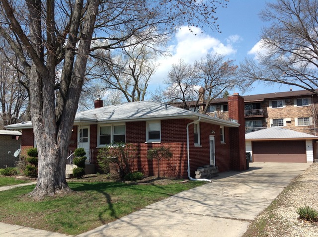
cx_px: 159
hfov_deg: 52.7
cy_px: 118
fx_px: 321
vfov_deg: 40.6
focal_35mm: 35
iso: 50
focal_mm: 4.28
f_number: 2.4
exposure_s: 1/1681
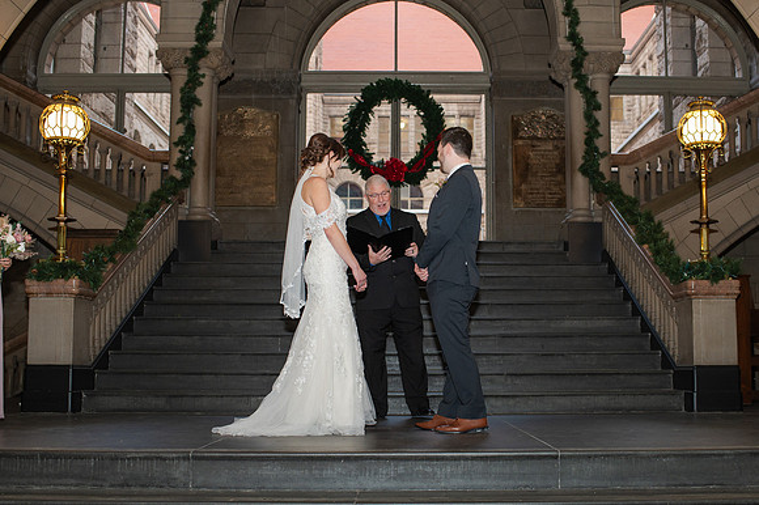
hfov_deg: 46.0
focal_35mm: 42
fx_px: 893
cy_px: 280
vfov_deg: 31.6
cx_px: 424
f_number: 3.5
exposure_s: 1/200
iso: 1000
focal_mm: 35
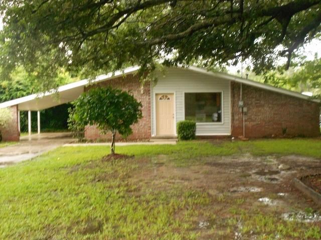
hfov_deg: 50.1
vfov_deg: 38.7
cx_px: 160
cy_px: 120
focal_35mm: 37
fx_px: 343
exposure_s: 1/30
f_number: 3.9
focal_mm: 6.7
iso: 400
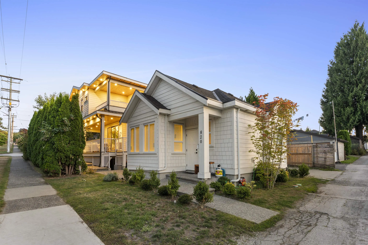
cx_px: 184
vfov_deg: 71.7
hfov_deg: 94.6
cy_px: 122
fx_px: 170
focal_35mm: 17
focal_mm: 16.6
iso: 125
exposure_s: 1/3
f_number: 8
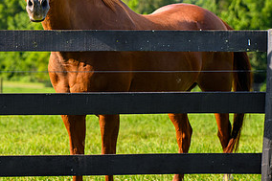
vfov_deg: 9.5
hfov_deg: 14.3
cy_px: 22
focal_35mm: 143
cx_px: 108
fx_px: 1080
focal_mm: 70
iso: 100
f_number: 2.8
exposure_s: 1/800
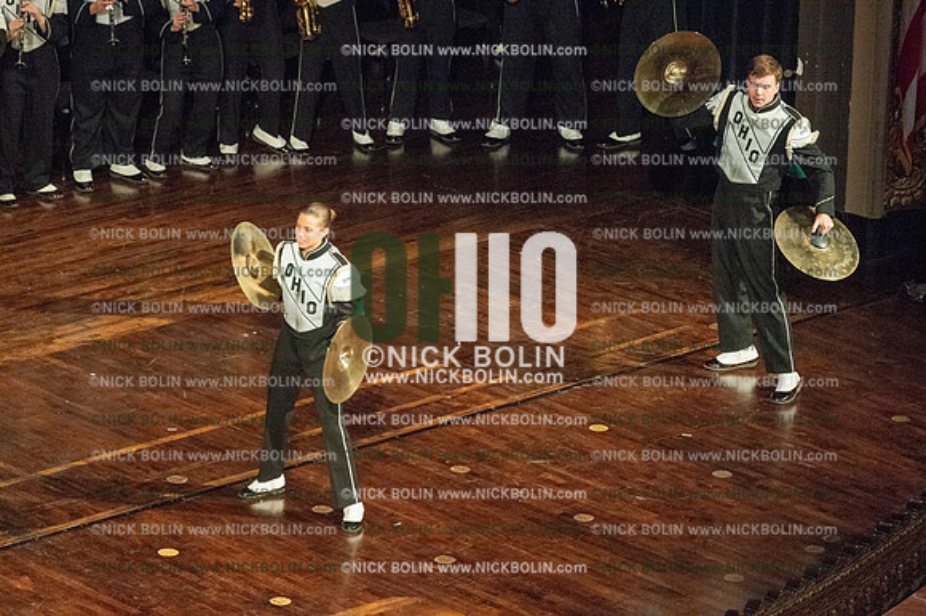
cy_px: 308
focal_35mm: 200
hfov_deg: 10.3
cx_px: 463
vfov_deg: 6.9
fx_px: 5141
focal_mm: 200
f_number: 5.6
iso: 8000
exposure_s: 1/500
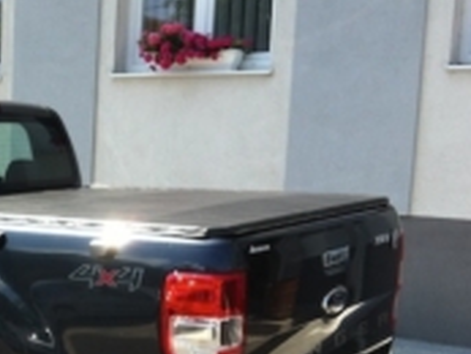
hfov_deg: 22.4
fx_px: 1130
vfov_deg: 17.6
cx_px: -27
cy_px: 291
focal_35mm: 83
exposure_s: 1/495
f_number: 2.8
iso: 80
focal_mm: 3.85
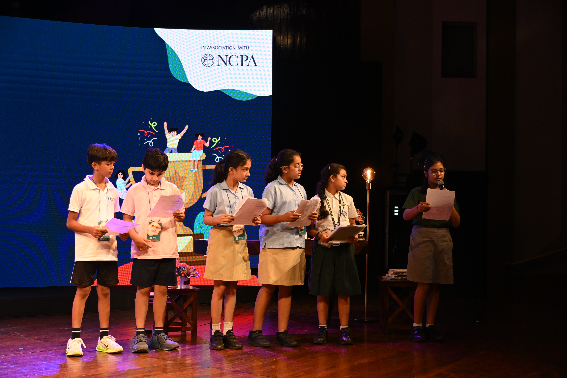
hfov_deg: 37.9
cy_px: 189
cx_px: 284
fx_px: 827
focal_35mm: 52
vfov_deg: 25.8
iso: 1000
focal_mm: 35
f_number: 4.2
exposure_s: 1/100
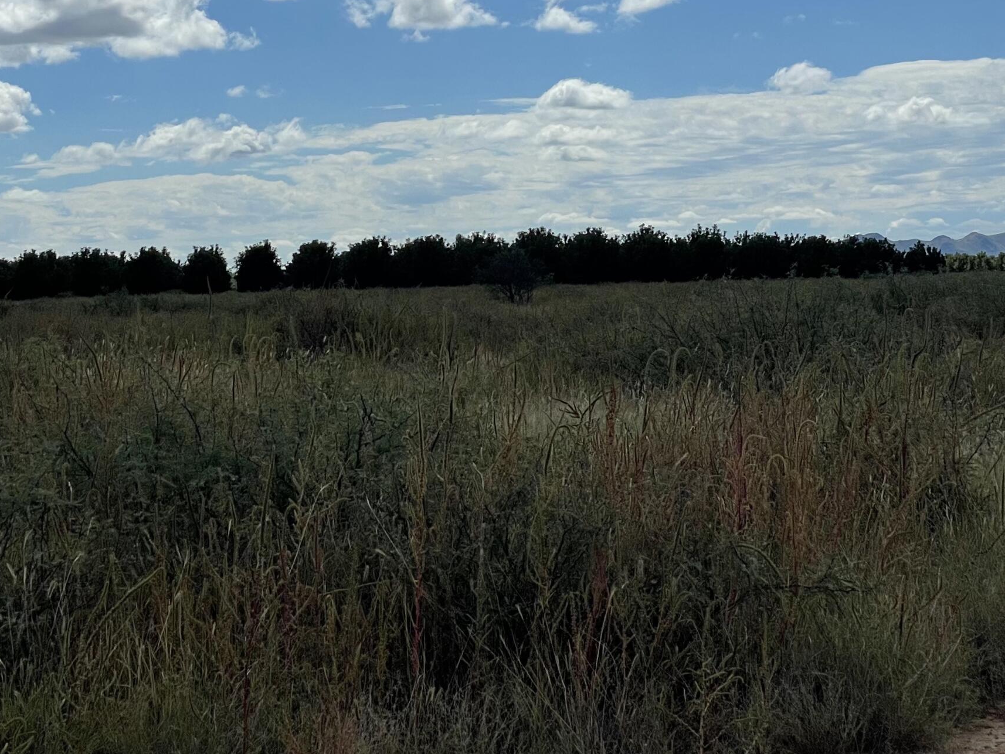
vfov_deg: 16.1
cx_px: 444
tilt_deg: +3.8
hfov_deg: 21.5
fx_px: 2642
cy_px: 138
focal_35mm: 91
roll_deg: +1.4
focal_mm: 6
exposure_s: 1/5319
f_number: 2
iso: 25
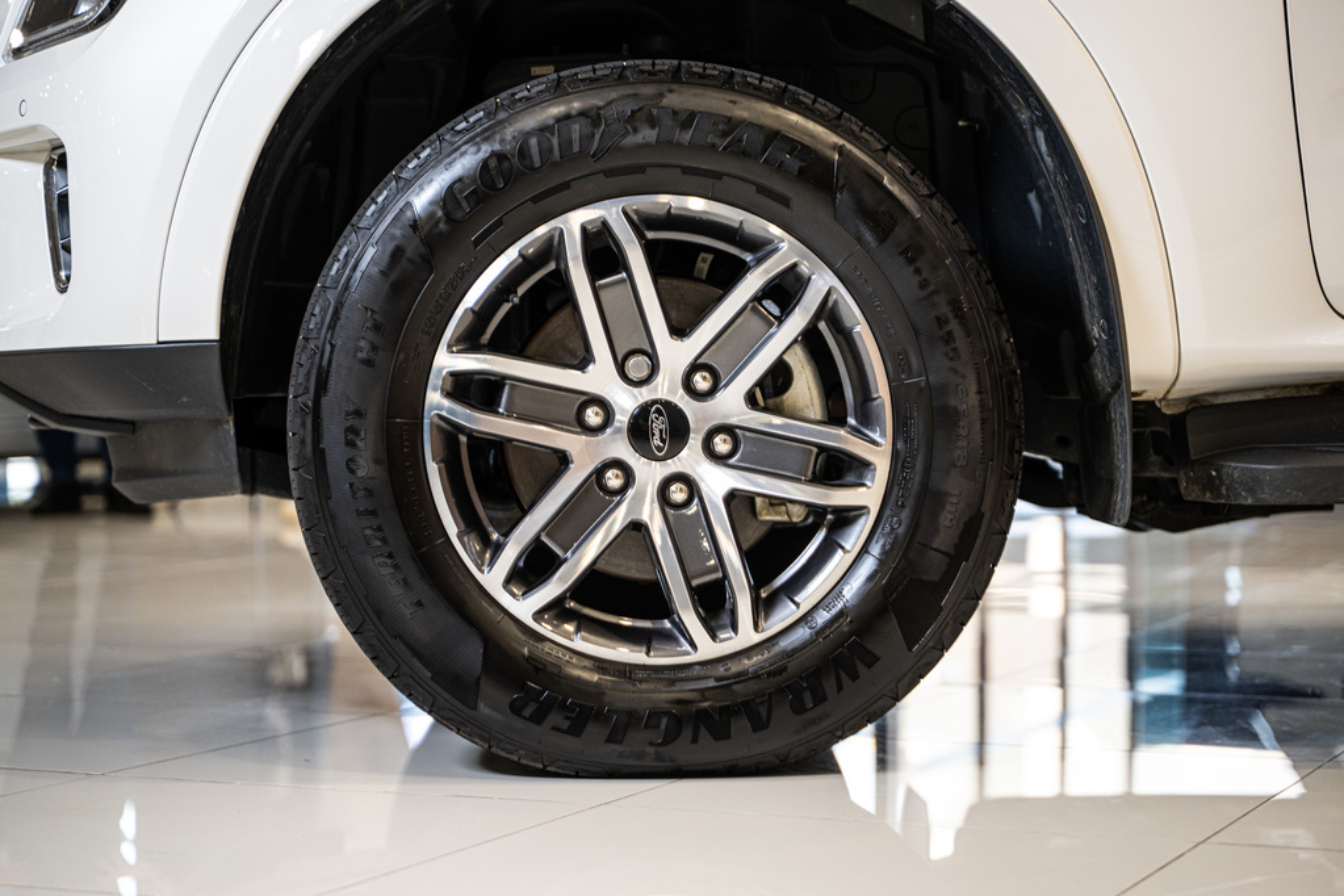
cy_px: 448
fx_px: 2800
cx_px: 672
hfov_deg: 27.0
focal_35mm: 75
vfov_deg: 18.2
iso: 640
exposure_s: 1/160
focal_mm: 75
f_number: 2.8
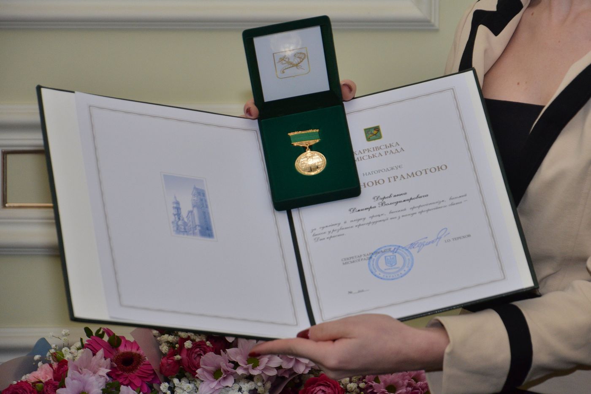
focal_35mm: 158
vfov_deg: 8.7
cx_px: 296
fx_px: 2585
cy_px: 197
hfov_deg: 13.0
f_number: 5.6
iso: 800
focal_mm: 105
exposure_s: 1/250
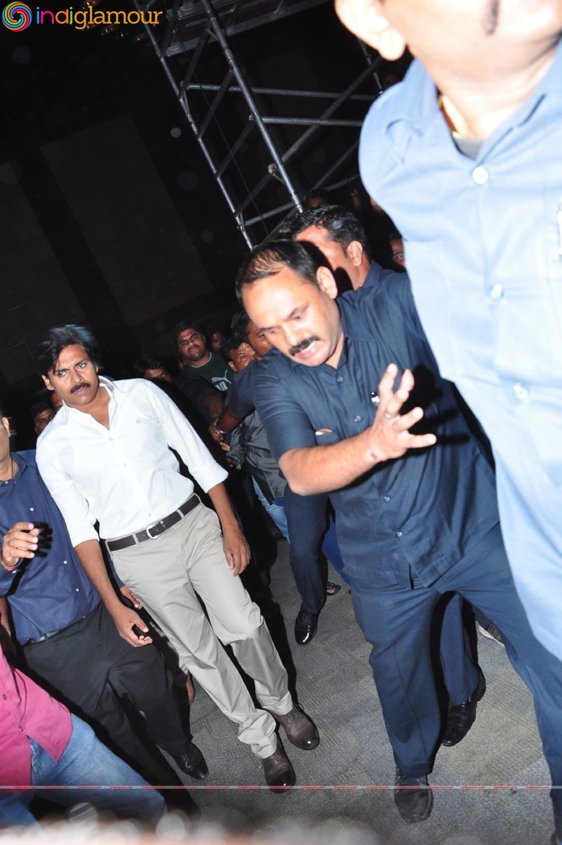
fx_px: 634
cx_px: 281
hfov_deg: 47.8
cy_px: 422
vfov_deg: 67.4
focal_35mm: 27
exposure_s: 1/160
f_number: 5
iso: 400
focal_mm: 18
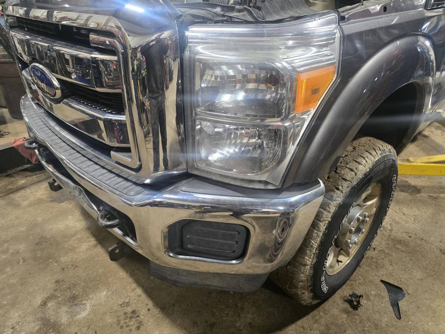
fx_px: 296
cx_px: 222
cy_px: 167
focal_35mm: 23
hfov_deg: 73.9
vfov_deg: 58.9
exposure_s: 1/120
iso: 1000
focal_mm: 6.3
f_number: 1.7
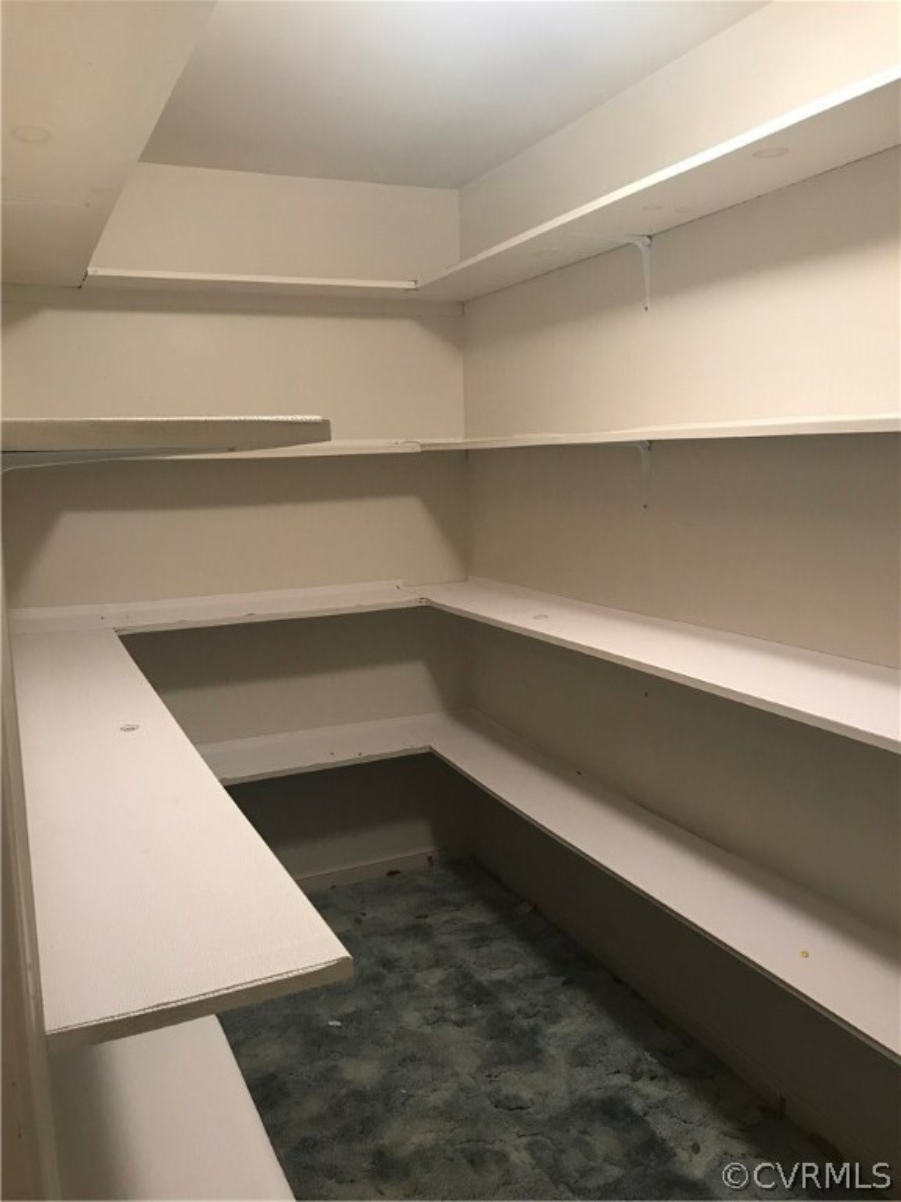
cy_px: 601
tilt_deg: -6.7
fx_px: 972
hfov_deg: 49.7
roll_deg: +2.3
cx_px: 450
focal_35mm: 28
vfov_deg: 63.4
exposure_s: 1/15
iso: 40
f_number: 1.8
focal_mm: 3.99
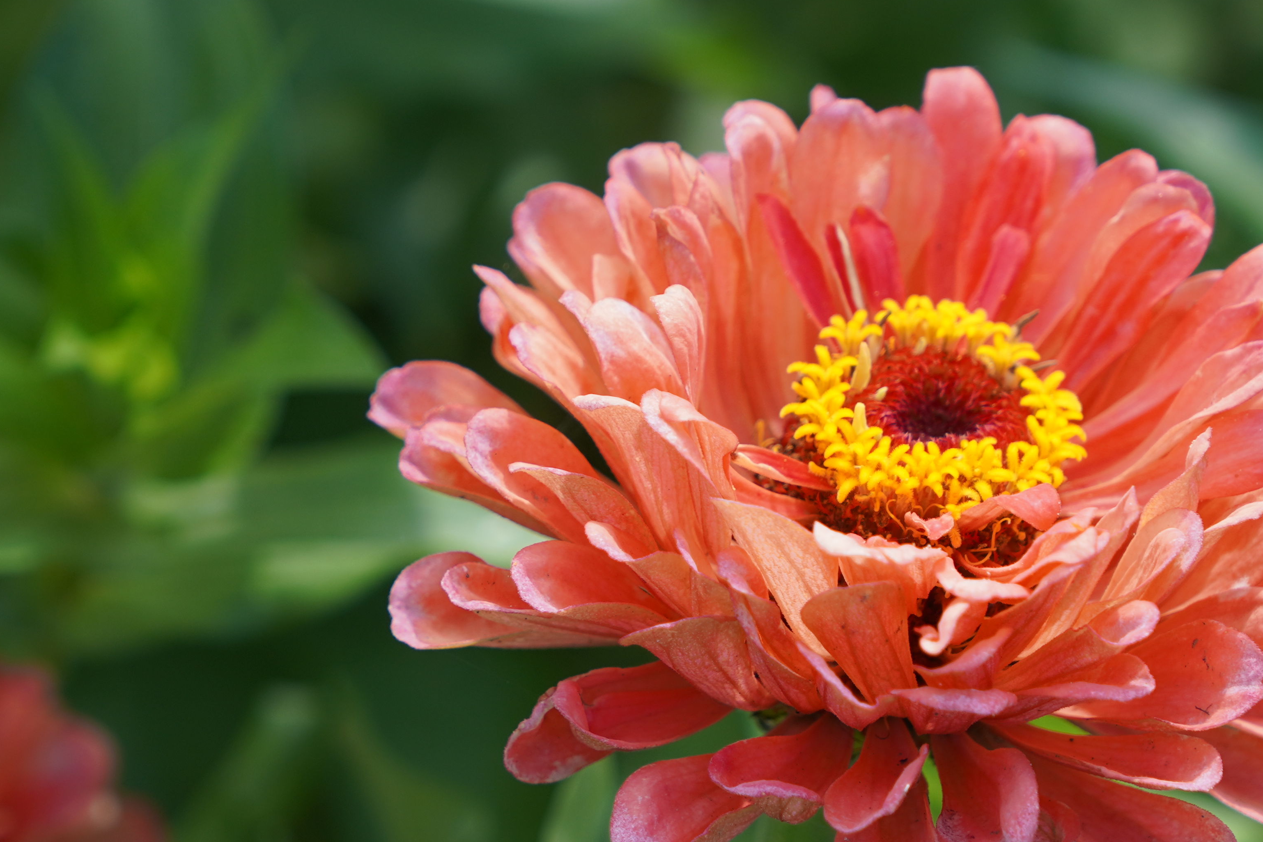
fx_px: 5543
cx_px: 388
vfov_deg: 8.7
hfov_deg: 13.0
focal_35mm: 158
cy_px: 573
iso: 100
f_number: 4
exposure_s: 1/200
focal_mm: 54
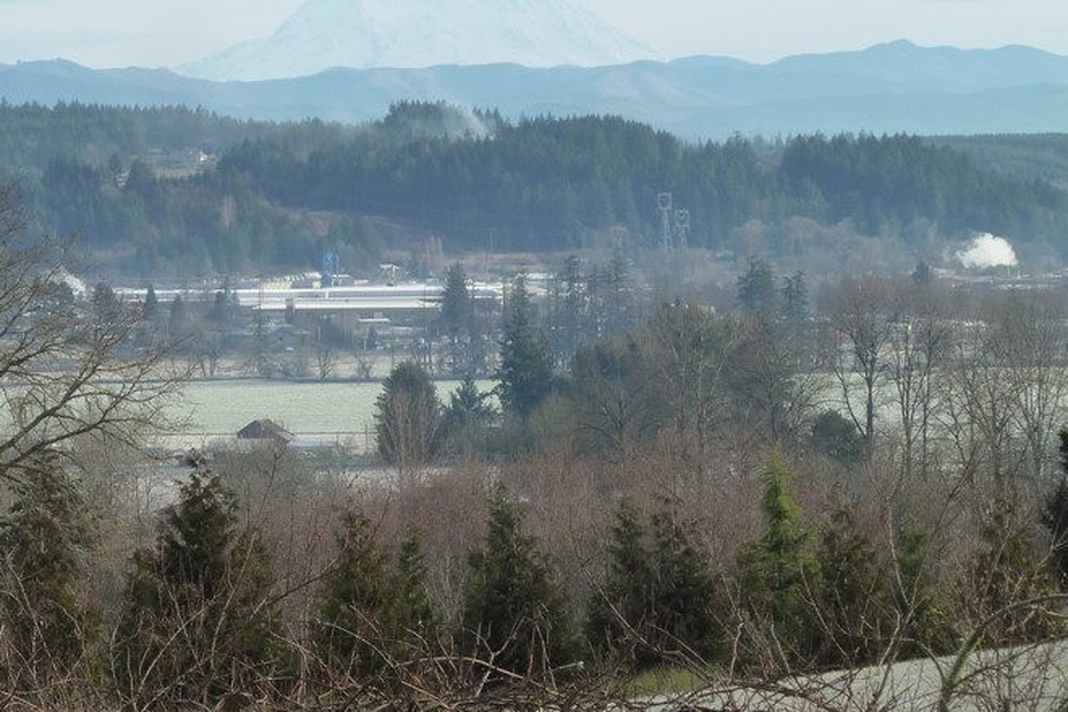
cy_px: 296
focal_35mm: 221
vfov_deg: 6.2
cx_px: 430
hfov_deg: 9.3
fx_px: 6556
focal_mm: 22.5
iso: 125
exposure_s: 1/250
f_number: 4.5
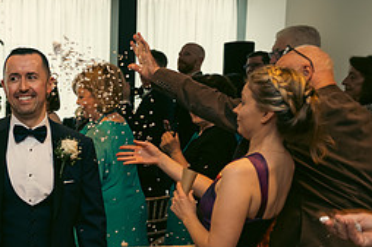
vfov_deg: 21.0
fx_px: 661
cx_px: -41
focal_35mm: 64
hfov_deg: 28.5
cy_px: 186
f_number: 3.5
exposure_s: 1/160
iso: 640
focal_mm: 28
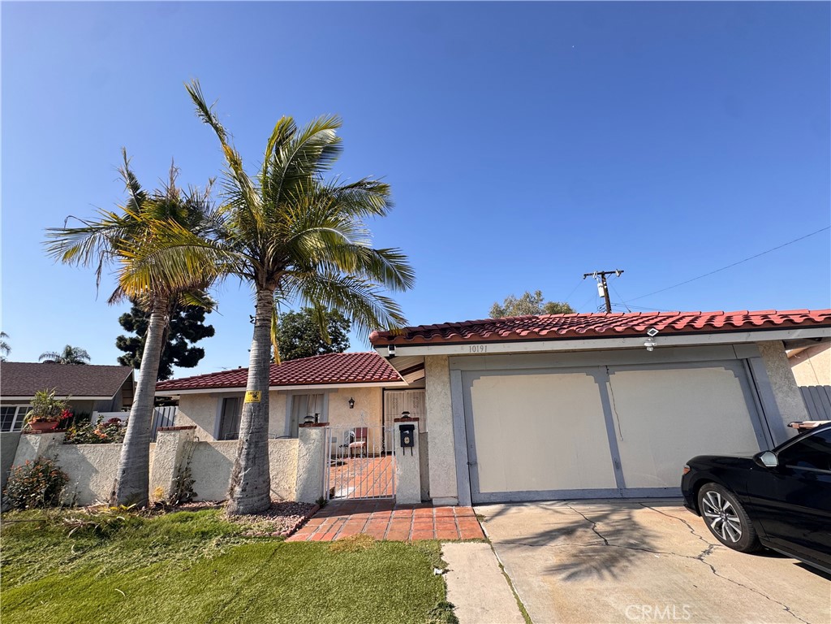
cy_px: 312
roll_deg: +1.8
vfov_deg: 85.7
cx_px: 416
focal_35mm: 14
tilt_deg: +15.8
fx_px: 336
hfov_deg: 102.1
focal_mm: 2.22
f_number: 2.2
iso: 40
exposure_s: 1/899
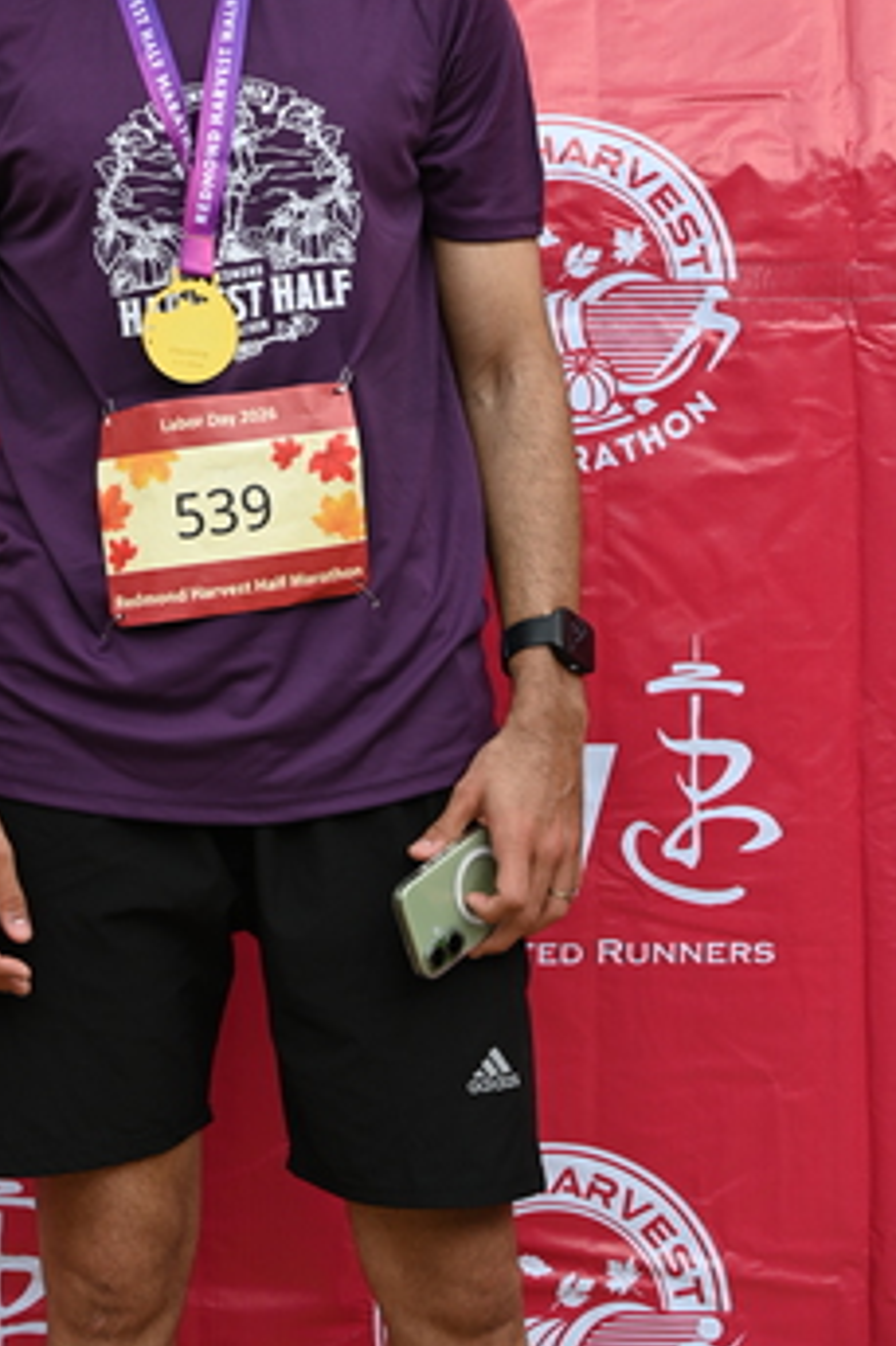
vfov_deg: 15.0
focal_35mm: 136
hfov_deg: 10.0
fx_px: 5082
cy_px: 325
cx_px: 186
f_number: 6.3
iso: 200
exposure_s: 1/250
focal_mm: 85
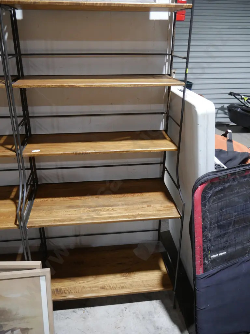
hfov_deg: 49.7
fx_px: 270
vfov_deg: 63.4
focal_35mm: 28
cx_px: 125
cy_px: 167
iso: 400
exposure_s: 1/60
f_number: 3.5
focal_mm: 14
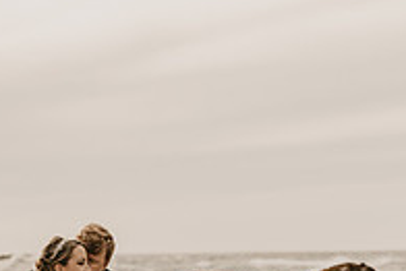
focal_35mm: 148
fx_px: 1670
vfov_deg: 9.1
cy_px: 353
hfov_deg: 13.4
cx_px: -93
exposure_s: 1/12800
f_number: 2.5
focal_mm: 50
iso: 640
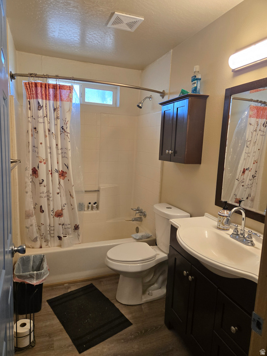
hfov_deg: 58.9
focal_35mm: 23
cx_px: 134
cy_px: 178
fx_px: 237
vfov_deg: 73.9
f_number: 1.8
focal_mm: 5.4
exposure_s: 1/120
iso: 160
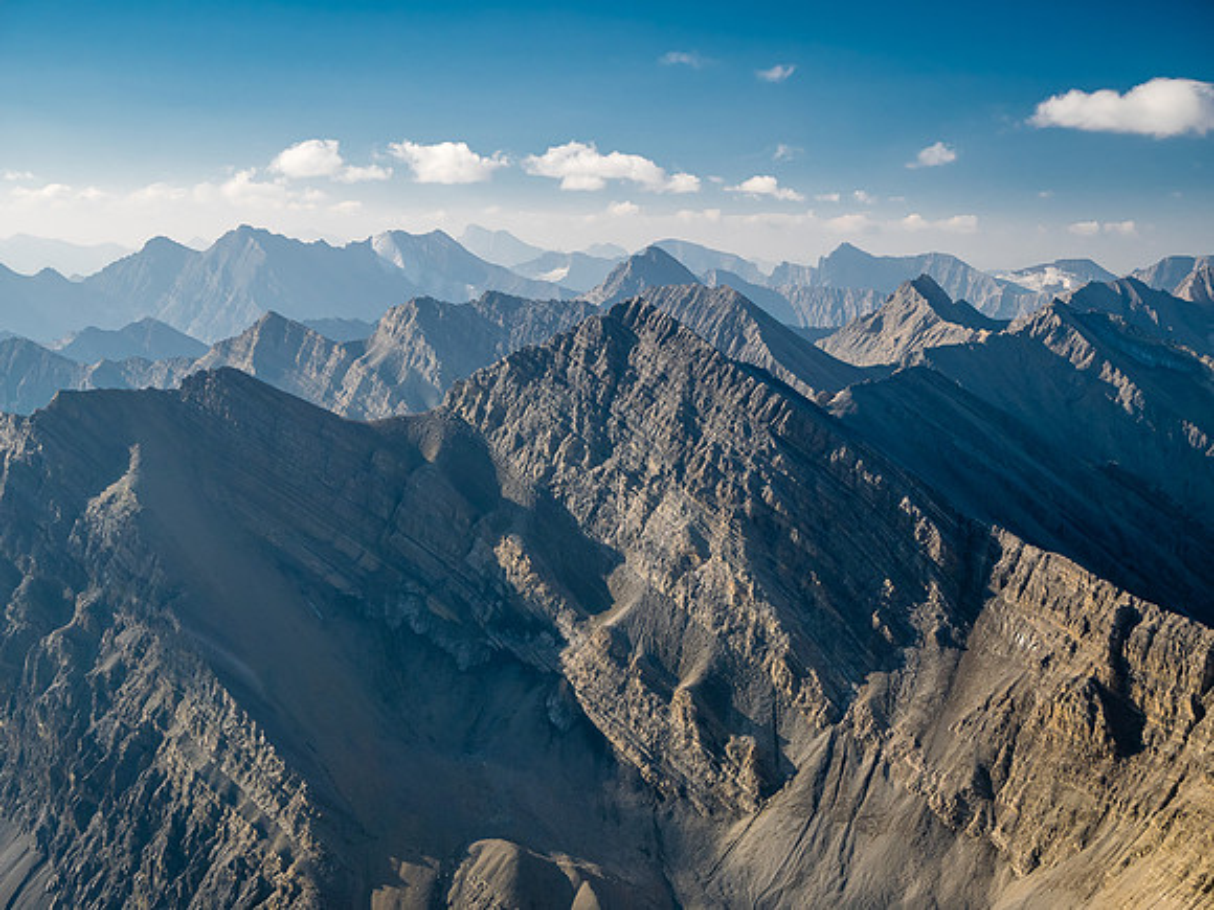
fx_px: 2245
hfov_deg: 30.3
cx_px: 607
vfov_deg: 22.9
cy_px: 455
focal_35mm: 64
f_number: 8
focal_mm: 32
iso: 200
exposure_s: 1/200
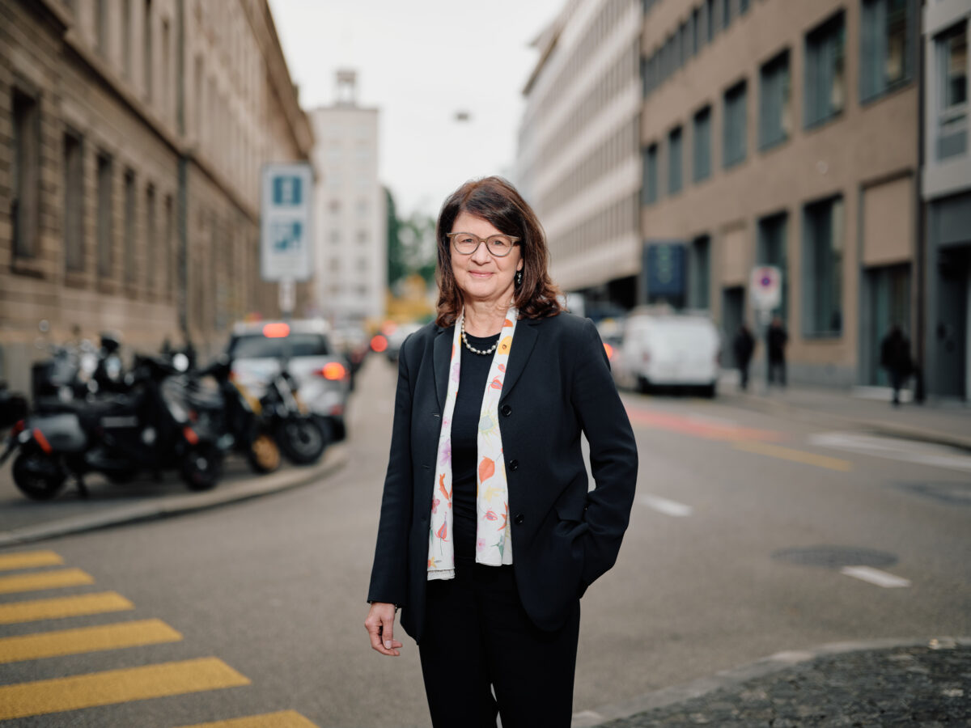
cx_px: 486
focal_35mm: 44
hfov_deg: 42.9
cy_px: 364
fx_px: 1234
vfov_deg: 32.9
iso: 250
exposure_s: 1/160
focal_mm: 55
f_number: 1.7
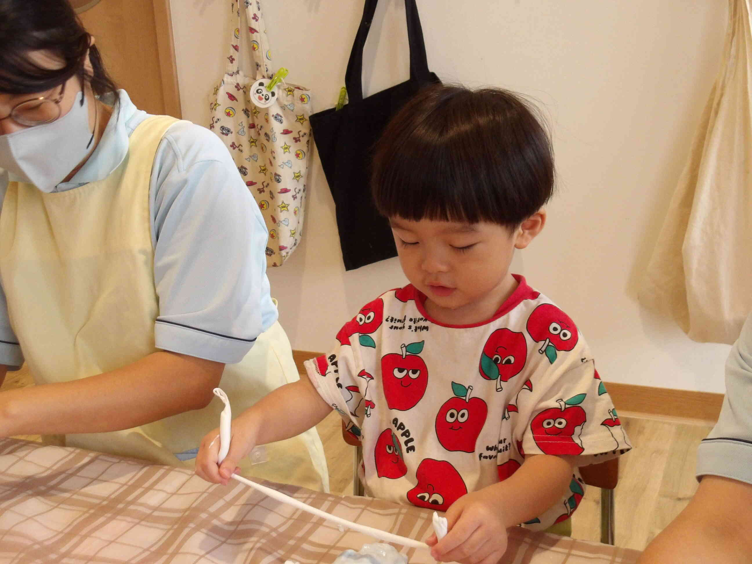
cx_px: 376
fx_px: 912
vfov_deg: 34.3
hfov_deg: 44.8
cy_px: 282
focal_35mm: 42
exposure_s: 1/200
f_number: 3.7
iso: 599
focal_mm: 7.6
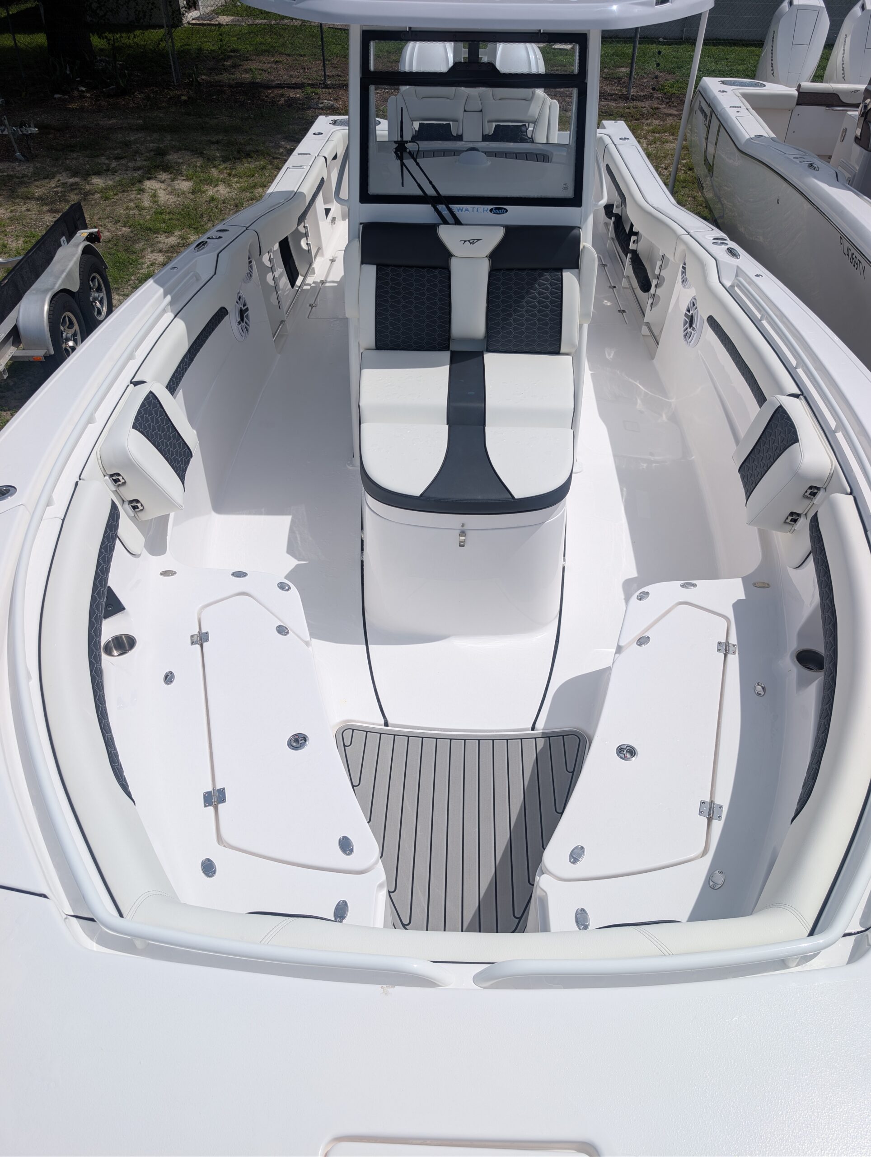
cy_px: 578
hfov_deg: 56.9
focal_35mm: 24
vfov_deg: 71.5
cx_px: 436
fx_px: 803
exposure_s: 1/2618
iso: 21
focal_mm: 6.9
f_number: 1.68
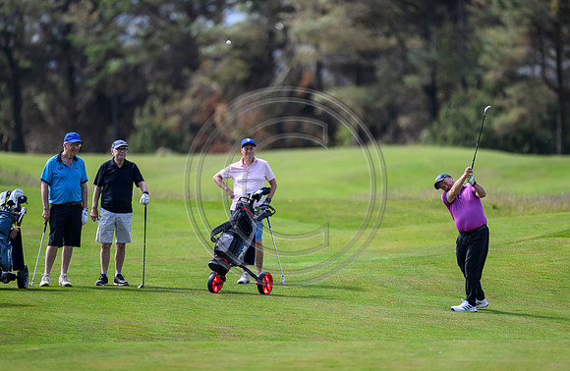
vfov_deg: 2.2
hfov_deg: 3.4
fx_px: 9531
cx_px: 306
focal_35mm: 606
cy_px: 167
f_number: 4
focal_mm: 560
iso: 500
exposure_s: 1/2500
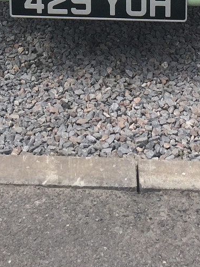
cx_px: 79
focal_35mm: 93
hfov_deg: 15.9
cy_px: -112
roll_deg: -1.9
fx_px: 717
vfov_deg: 19.0
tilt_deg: -16.4
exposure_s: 1/1980
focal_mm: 4.15
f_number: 2.2
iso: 32
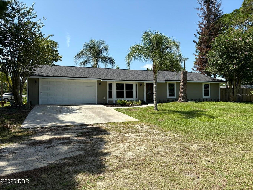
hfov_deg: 67.3
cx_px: 126
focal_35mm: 26
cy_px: 95
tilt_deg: +0.8
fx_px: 190
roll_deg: +0.7
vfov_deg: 53.1
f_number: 1.6
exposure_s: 1/2985
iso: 50
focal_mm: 5.96
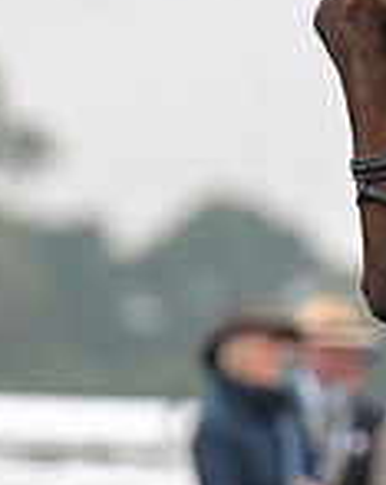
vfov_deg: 1.7
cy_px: 56
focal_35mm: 1112
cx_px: 828
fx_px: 15929
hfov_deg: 1.4
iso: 2800
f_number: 3.5
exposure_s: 1/1250
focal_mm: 200
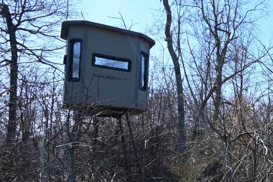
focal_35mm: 40
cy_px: 137
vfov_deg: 32.7
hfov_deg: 38.2
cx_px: 315
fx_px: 303
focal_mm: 10
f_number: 6.3
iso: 100
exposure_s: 1/320
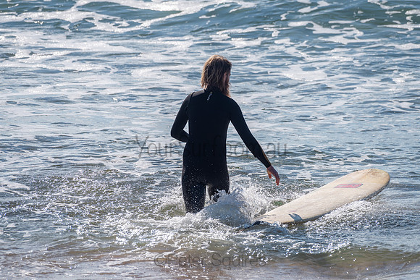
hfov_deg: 3.4
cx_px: 215
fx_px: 6984
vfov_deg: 2.3
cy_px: 137
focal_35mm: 599
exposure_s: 1/320
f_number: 7.1
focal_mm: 500
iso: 31
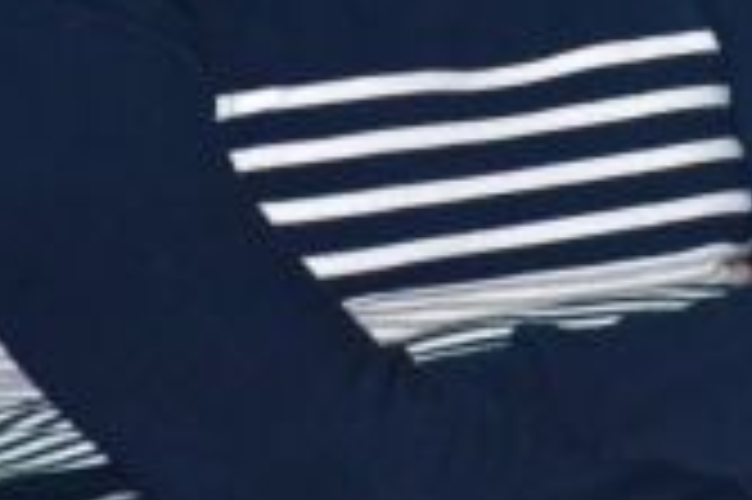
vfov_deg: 1.9
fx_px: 15023
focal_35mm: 720
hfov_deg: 2.9
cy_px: -167
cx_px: 1207
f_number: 4.8
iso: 3200
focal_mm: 125
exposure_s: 1/60
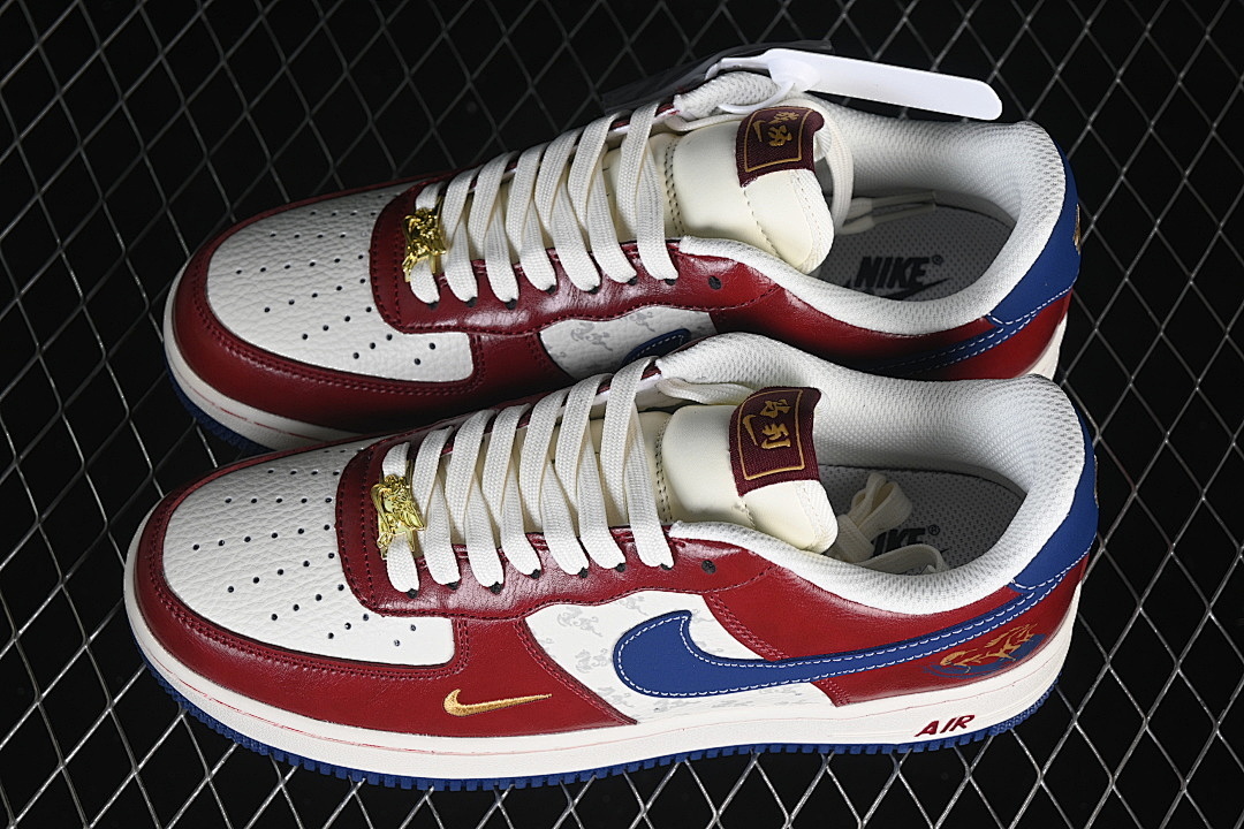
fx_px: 2591
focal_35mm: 75
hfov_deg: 27.0
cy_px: 414
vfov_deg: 18.2
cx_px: 622
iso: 160
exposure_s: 1/80
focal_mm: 50
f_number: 7.1
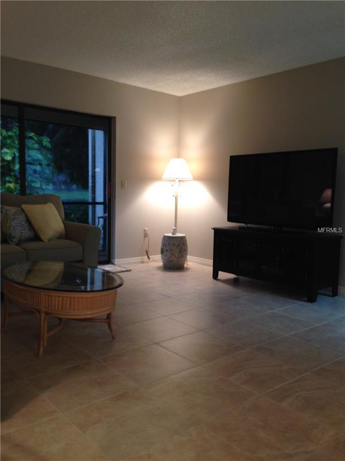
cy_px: 230
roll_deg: -1.3
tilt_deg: -4.0
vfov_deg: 55.4
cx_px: 172
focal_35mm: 33
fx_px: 439
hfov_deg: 42.9
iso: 64
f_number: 2.4
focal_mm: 4.12
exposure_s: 1/20
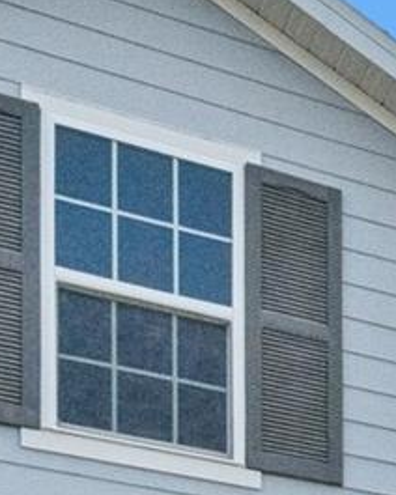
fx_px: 1494
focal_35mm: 102
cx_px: 876
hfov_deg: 12.6
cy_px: 747
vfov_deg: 17.0
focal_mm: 12
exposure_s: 1/1500
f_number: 11
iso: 1600
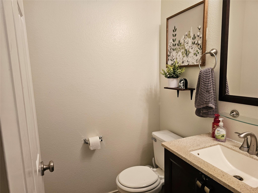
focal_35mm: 23
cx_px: 129
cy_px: 96
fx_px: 171
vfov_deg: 58.9
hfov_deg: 73.9
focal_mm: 6.3
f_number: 1.7
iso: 200
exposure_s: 1/120
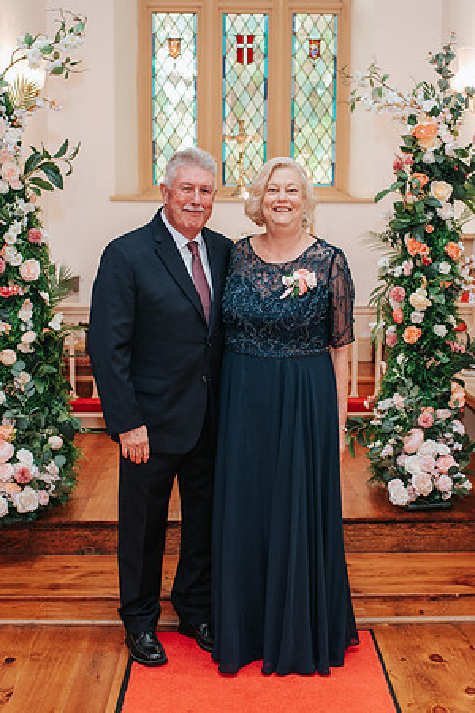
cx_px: 262
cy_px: 356
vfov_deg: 37.9
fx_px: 1038
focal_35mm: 52
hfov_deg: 25.8
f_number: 3.2
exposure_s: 1/200
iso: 1000
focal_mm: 35
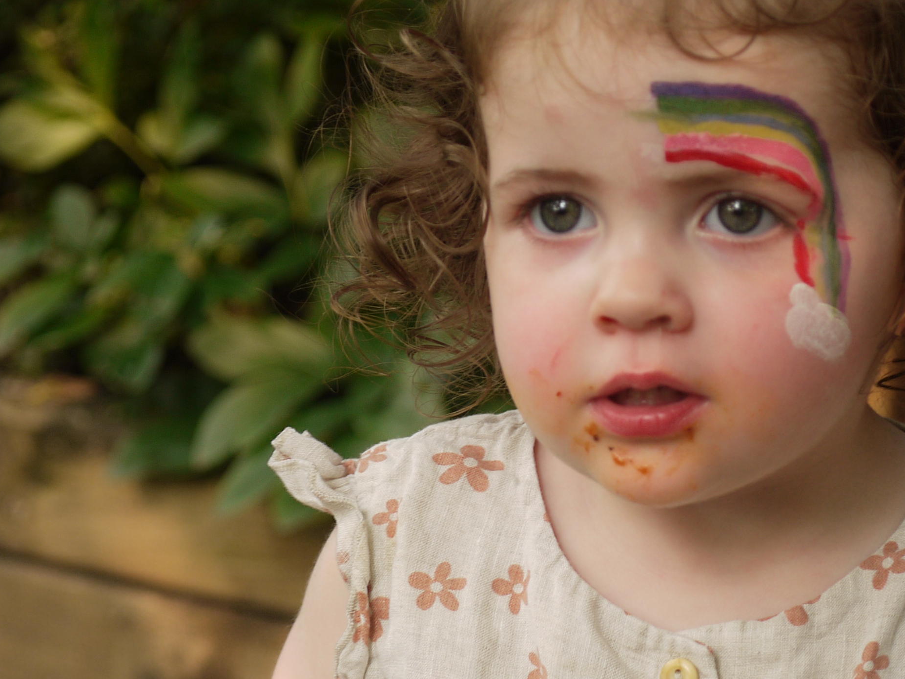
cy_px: 509
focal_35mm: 164
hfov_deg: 12.1
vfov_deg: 9.0
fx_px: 4287
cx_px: 461
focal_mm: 38
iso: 100
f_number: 2.8
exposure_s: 1/160
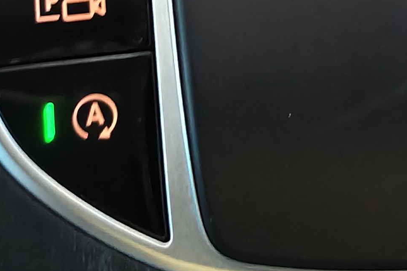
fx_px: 1153
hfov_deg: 19.7
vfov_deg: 12.2
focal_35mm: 102
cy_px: -235
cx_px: 351
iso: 1538
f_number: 1.57
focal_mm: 5.6
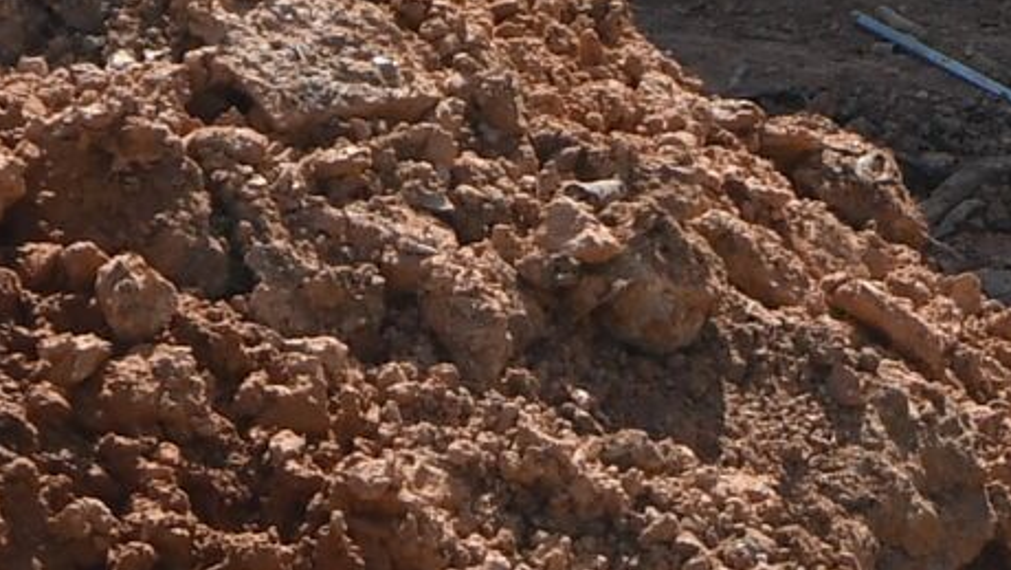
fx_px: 5631
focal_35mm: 210
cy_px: -1646
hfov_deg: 10.2
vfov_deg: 5.2
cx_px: 752
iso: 100
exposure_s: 1/250
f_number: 8
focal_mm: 20
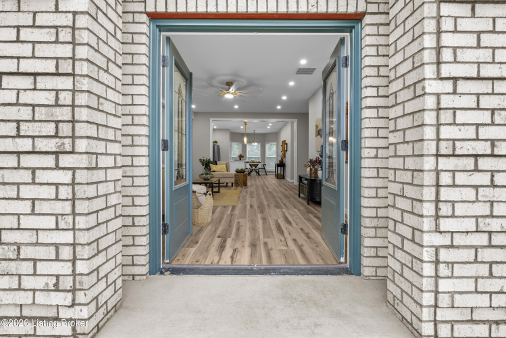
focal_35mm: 16
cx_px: 253
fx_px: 225
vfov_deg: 73.8
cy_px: 169
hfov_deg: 96.7
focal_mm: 16
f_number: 11
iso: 400
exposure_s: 1/8
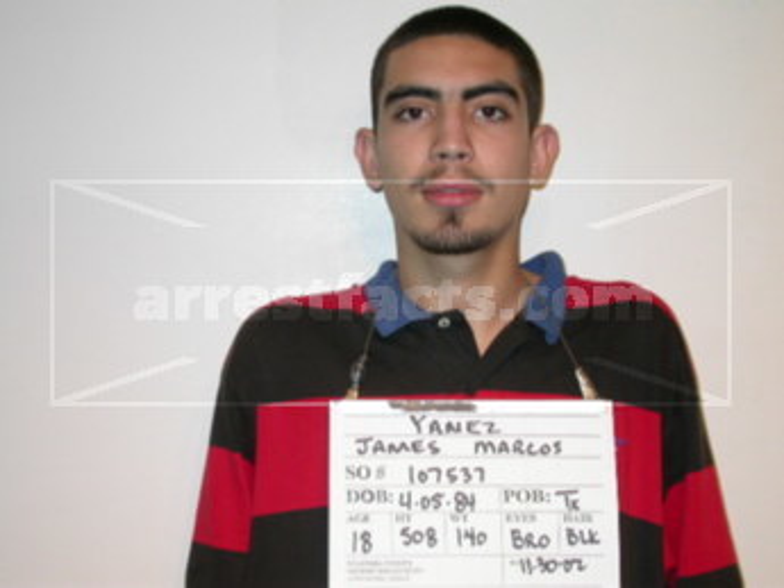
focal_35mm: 67
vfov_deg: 21.9
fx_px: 1518
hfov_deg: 29.0
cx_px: 392
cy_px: 294
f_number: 3.2
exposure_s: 1/60.3
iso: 100
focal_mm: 14
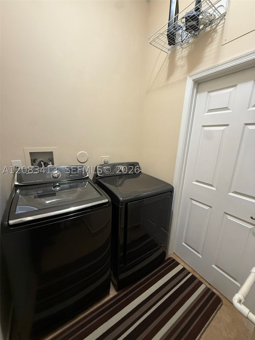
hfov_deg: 85.7
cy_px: 170
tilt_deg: -12.1
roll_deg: -3.5
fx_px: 138
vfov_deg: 102.1
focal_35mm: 14
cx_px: 128
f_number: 2.2
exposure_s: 1/60
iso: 640
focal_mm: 2.22
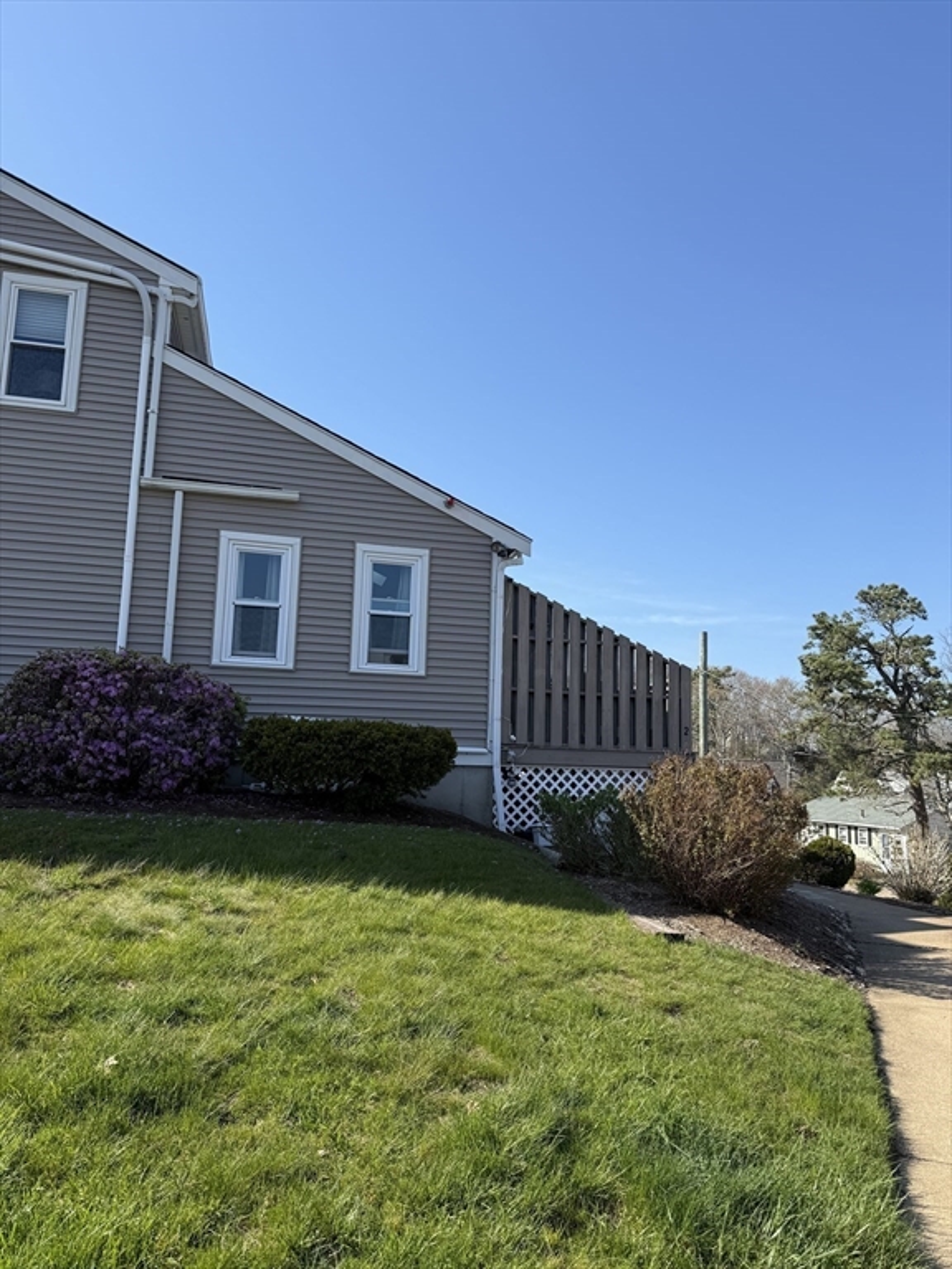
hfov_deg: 56.8
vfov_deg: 71.6
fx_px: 880
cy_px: 634
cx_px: 476
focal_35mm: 24
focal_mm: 6.76
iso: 80
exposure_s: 1/3021
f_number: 1.78
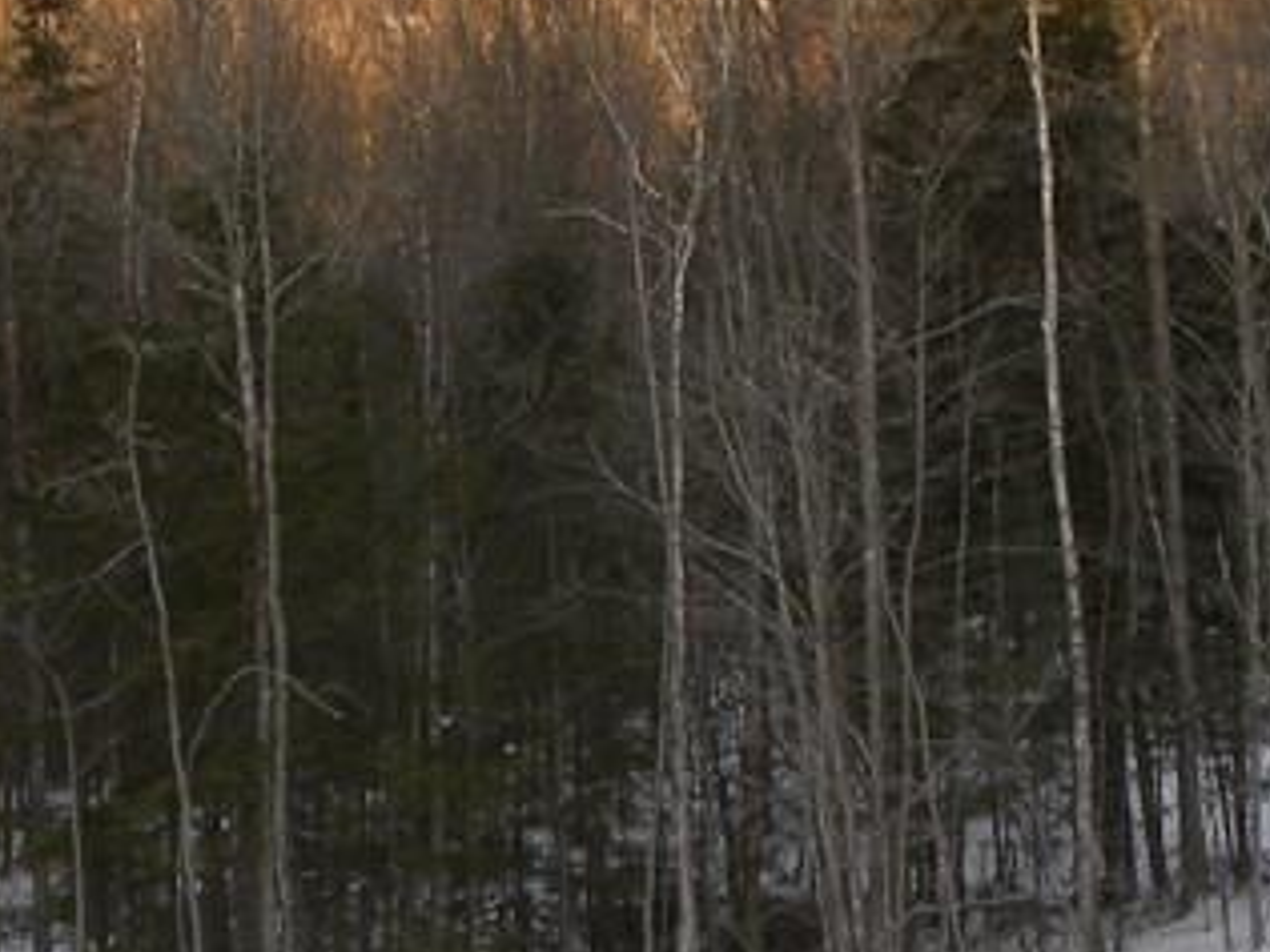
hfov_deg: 9.2
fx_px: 7851
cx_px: 462
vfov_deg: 6.8
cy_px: -450
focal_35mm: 214
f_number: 3.5
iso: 93
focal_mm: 11.8
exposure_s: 1/94.2
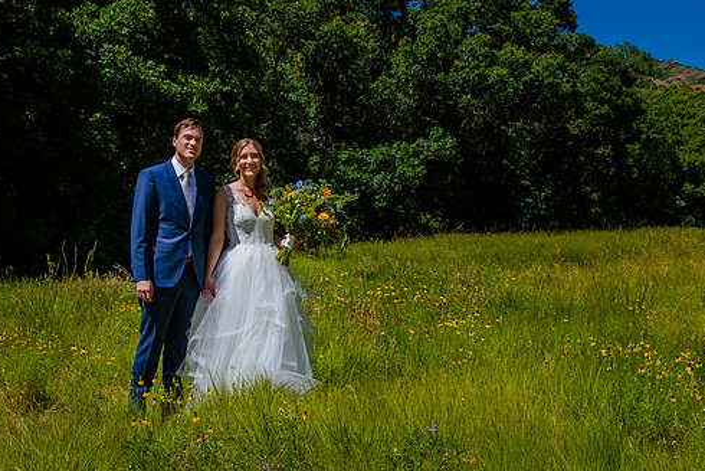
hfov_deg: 36.7
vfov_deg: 25.1
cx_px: 278
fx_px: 1058
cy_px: 224
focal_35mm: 54
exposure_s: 1/250
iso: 200
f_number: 10
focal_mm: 38
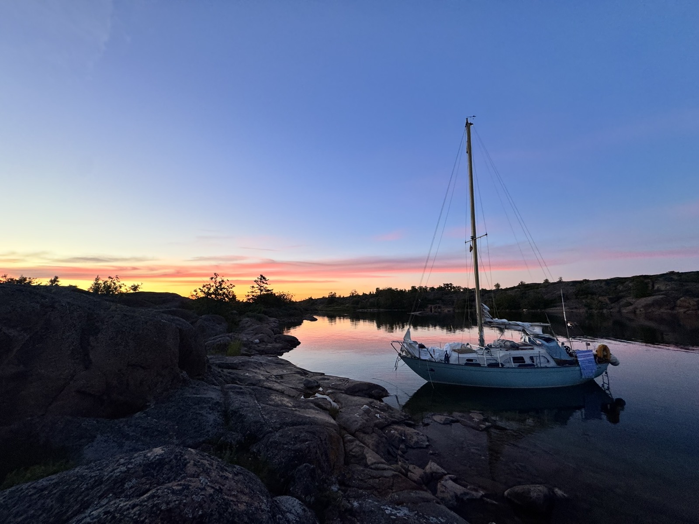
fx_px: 283
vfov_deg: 85.7
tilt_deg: +9.8
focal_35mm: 14
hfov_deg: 102.1
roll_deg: +1.0
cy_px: 262
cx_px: 350
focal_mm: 2.22
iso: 160
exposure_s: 1/99
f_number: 2.2
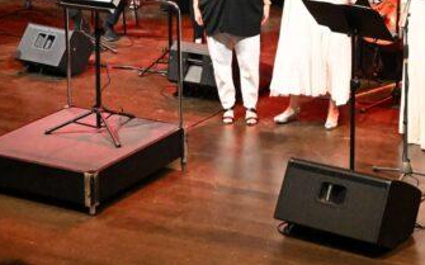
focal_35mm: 106
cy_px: -140
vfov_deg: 11.8
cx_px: 362
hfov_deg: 19.4
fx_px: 1227
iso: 12800
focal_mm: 34
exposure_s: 1/250
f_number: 5.6
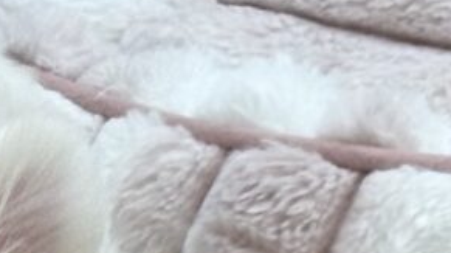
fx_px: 2796
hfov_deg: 8.9
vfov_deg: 5.1
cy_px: 453
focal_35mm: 234
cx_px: -304
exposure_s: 1/100
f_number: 1.6
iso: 50
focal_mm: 5.96
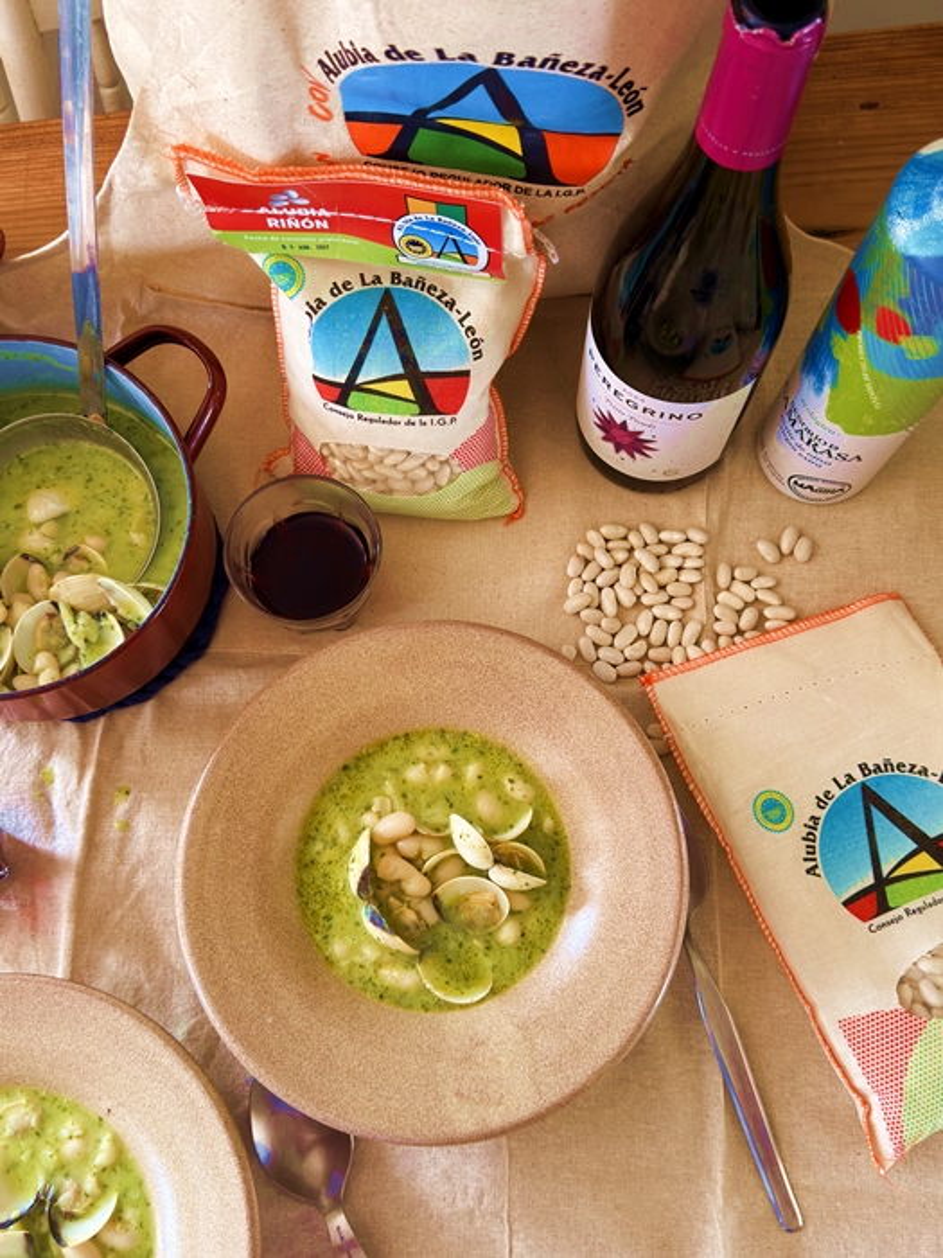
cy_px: 629
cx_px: 472
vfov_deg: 52.6
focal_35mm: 35
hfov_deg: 40.7
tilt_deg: -74.2
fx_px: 1271
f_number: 1.78
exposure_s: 1/60
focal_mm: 6.76
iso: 160
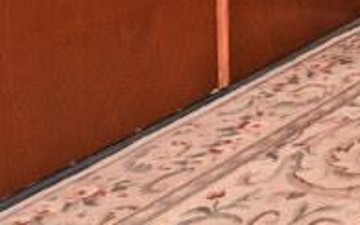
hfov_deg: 13.8
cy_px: -356
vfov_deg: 10.0
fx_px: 1080
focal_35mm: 110
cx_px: 853
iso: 1100
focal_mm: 14
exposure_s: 1/60
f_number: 4
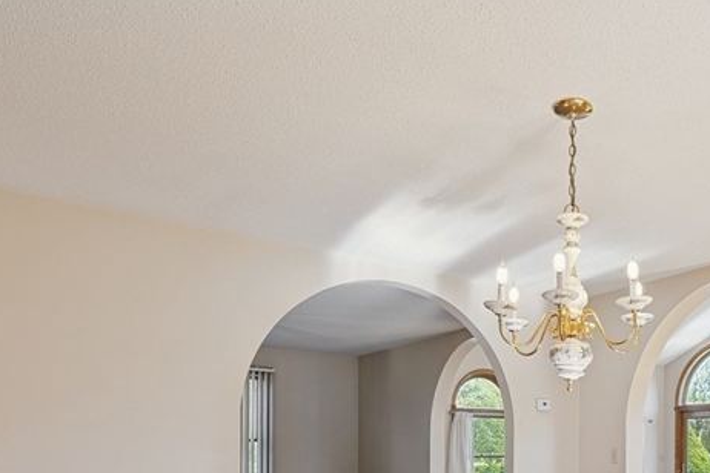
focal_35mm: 31
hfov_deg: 55.5
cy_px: 434
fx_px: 611
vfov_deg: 39.0
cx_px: 581
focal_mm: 14
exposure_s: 1/125
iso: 400
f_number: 8
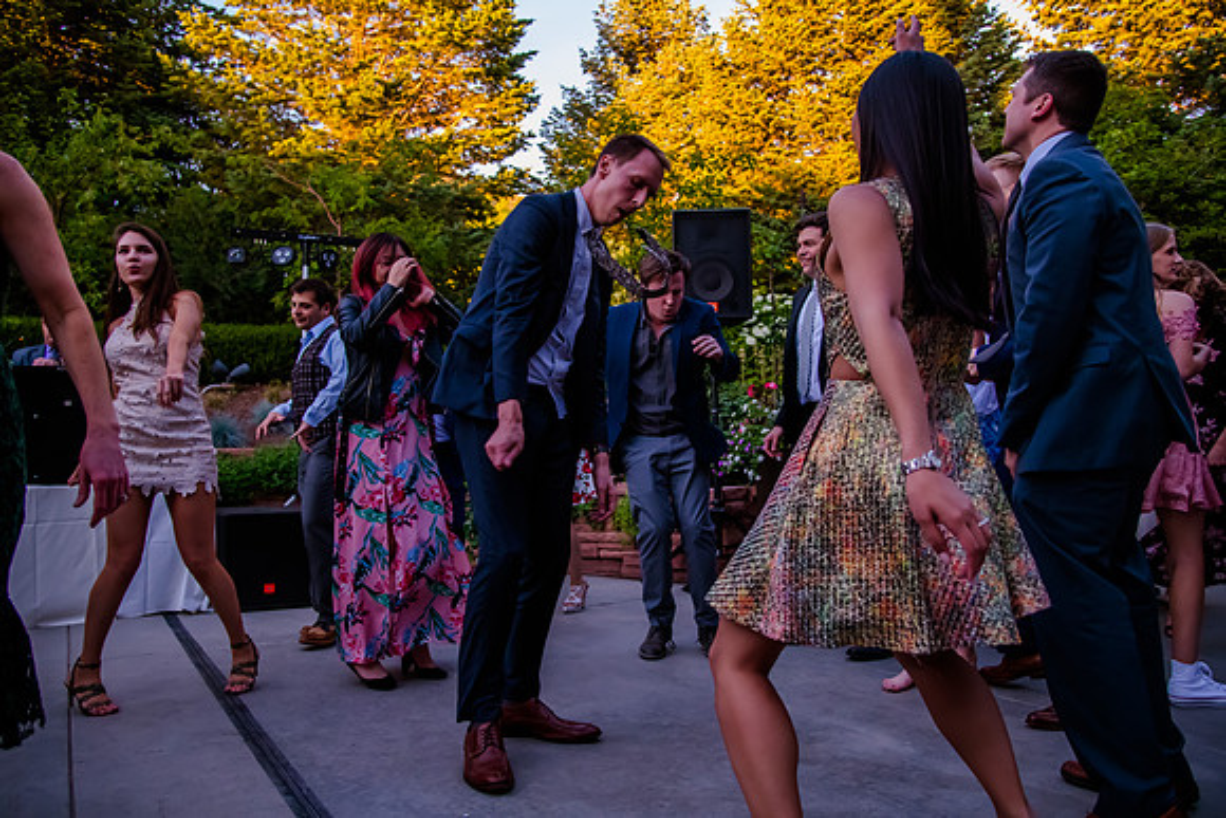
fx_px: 887
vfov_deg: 49.5
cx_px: 613
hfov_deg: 69.3
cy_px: 409
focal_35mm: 26
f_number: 4
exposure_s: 1/640
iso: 3200
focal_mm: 24
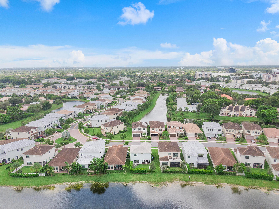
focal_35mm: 24
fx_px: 193
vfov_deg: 56.8
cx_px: 140
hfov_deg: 71.6
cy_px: 104
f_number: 2.8
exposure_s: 1/1000
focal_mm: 4.39
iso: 100
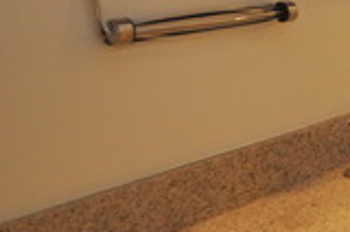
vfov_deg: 21.9
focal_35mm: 60
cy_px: 14
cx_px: 680
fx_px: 582
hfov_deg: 19.9
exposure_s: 1/60
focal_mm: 10
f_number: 4
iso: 500
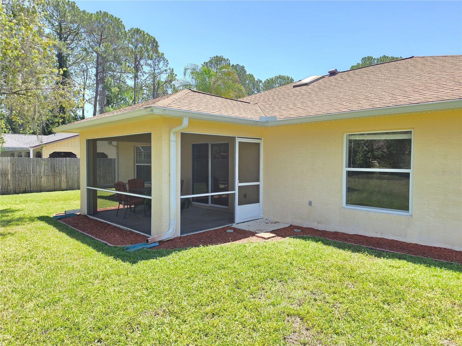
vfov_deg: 58.9
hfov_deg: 73.9
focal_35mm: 23
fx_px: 307
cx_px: 231
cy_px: 173
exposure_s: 1/188
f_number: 1.4
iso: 10
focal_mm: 6.5
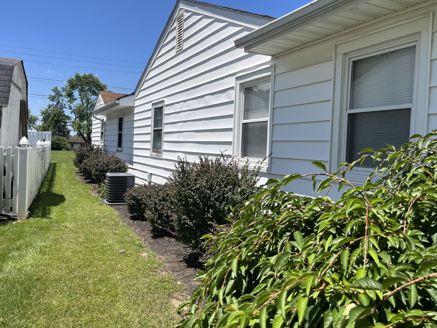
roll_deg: -2.4
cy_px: 155
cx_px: 224
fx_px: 353
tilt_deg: -2.3
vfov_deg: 49.7
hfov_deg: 63.4
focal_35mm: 28
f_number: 1.6
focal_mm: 5.1
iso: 50
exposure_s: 1/3745
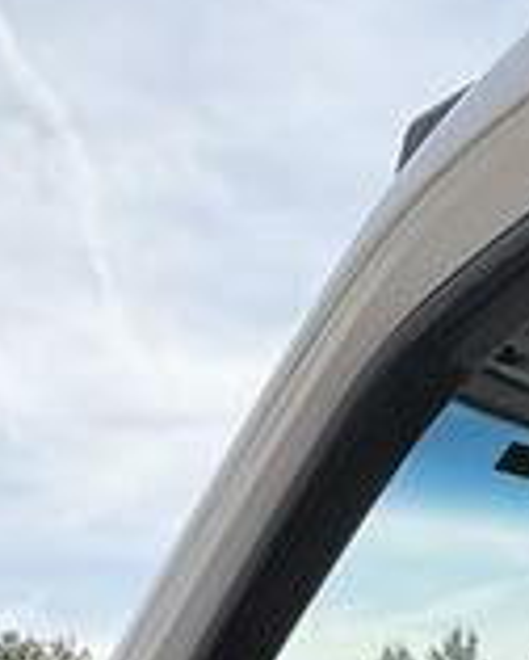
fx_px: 1524
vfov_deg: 19.6
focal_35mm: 78
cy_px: 1114
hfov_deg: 19.4
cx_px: 88
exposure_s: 1/476
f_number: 2.2
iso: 40
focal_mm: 2.22
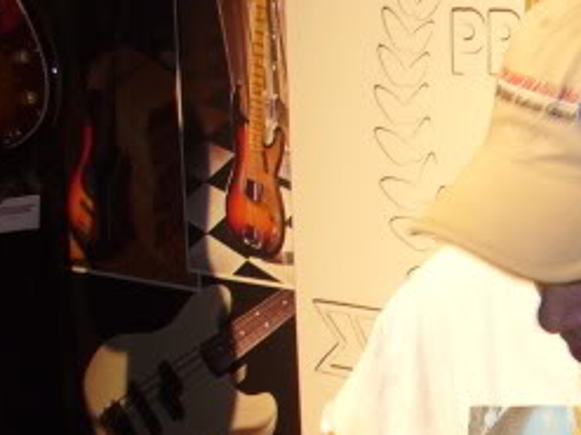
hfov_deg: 15.4
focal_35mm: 120
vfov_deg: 12.1
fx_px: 2013
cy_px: 513
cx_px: 812
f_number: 2.8
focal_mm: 6.1
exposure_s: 1/30
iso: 100
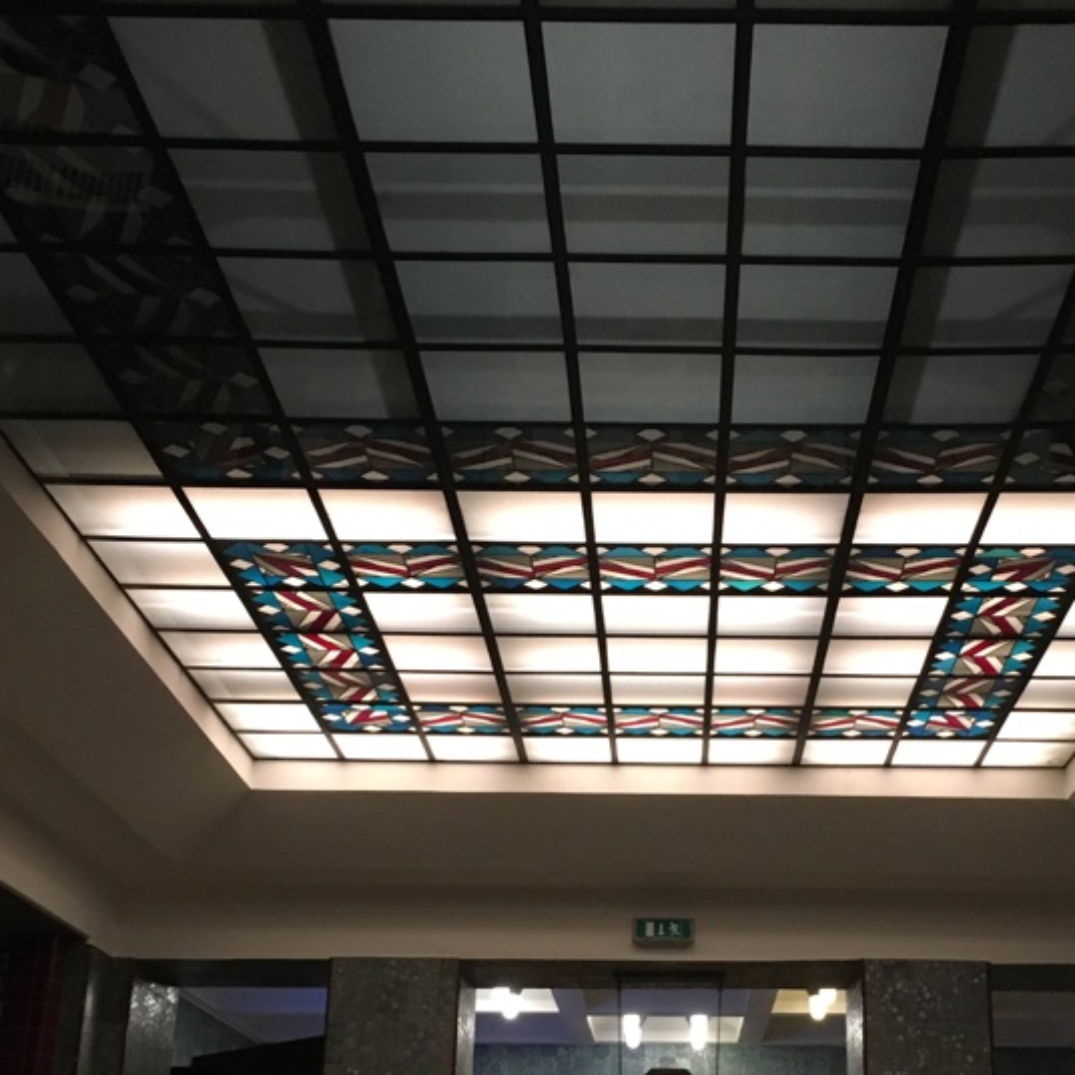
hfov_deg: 34.5
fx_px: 1722
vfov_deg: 34.4
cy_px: 710
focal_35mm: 49
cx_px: 688
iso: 200
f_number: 2.2
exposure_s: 1/25
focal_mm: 4.15
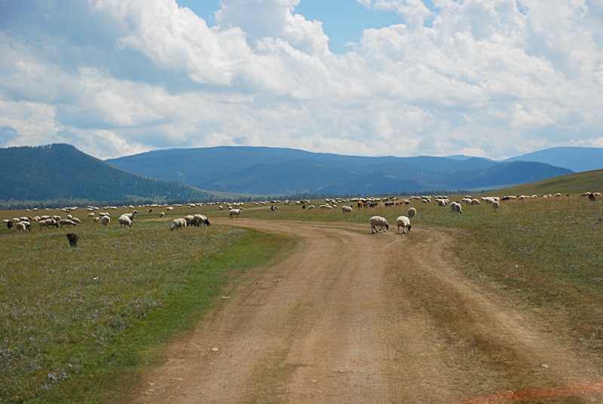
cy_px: 202
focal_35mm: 87
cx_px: 302
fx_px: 1459
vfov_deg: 15.8
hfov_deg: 23.3
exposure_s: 1/2500
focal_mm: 58
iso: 400
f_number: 5.6
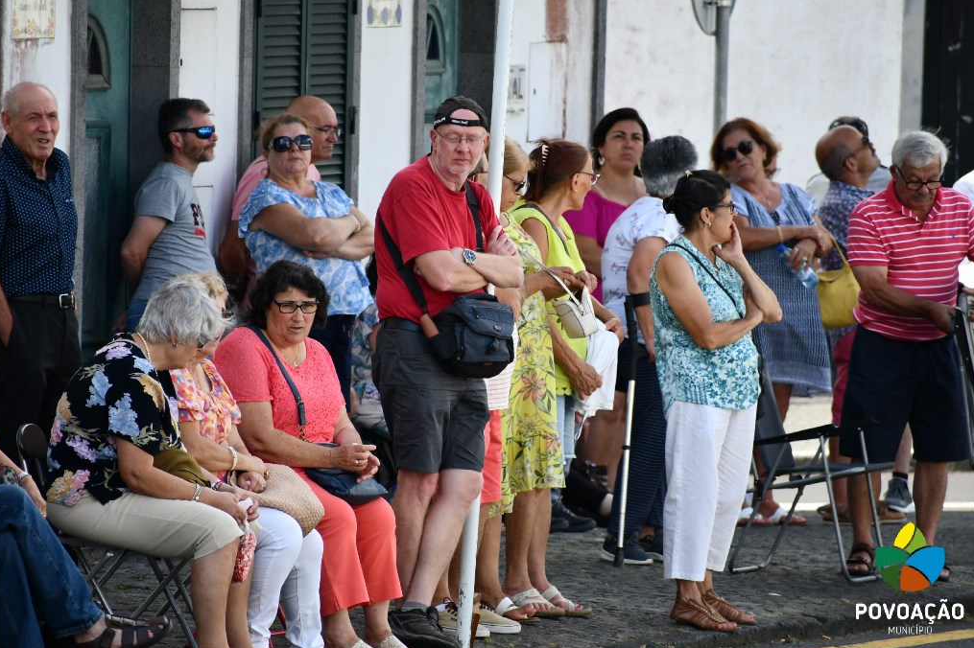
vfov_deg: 3.0
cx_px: 485
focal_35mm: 454
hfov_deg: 4.5
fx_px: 12279
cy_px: 325
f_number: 6.3
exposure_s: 1/1000
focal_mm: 300
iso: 800
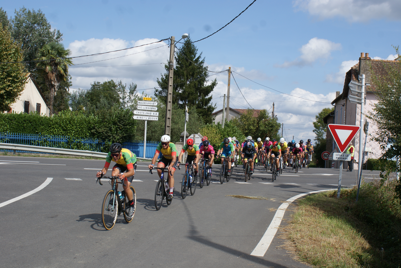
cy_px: 134
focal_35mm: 52
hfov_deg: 37.8
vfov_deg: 25.8
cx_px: 200
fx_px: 585
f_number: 9
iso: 100
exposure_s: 1/320
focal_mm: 35
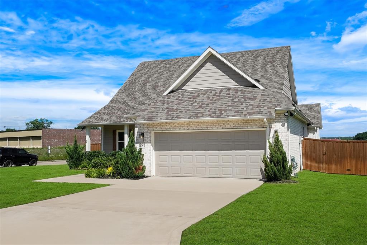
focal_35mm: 36
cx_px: 184
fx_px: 367
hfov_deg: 53.1
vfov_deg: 36.9
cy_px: 122
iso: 1600
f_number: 16
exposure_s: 1/1600
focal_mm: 24
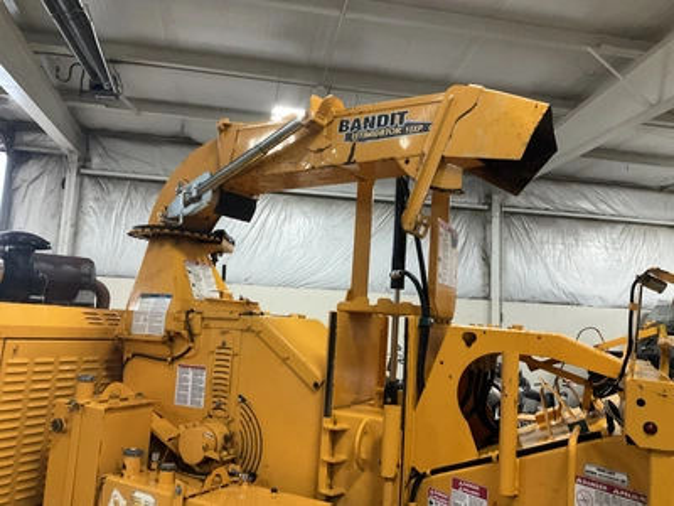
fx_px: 565
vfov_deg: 48.2
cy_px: 253
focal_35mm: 29
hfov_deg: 61.7
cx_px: 337
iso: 160
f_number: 1.8
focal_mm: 3
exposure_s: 1/60
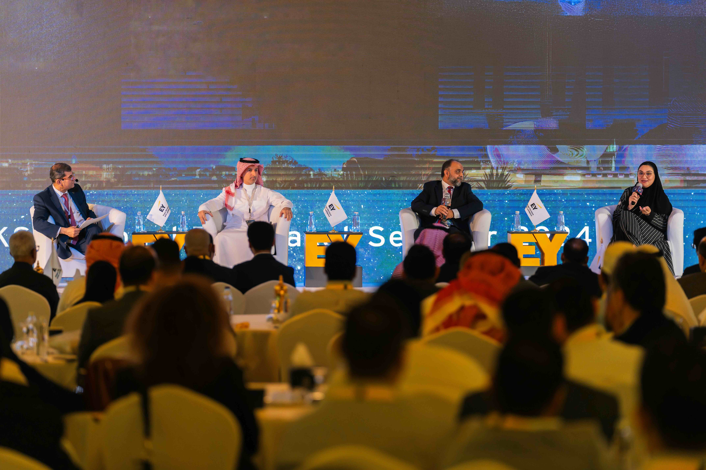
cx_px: 353
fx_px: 3177
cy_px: 235
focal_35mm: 162
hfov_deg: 12.7
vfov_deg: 8.5
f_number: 2.8
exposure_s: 1/200
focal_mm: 162
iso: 640
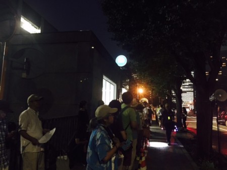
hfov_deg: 61.6
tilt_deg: +6.5
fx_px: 190
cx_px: 114
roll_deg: -3.4
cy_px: 85
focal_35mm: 29
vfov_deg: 48.3
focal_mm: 4.15
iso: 500
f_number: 2.2
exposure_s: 1/15
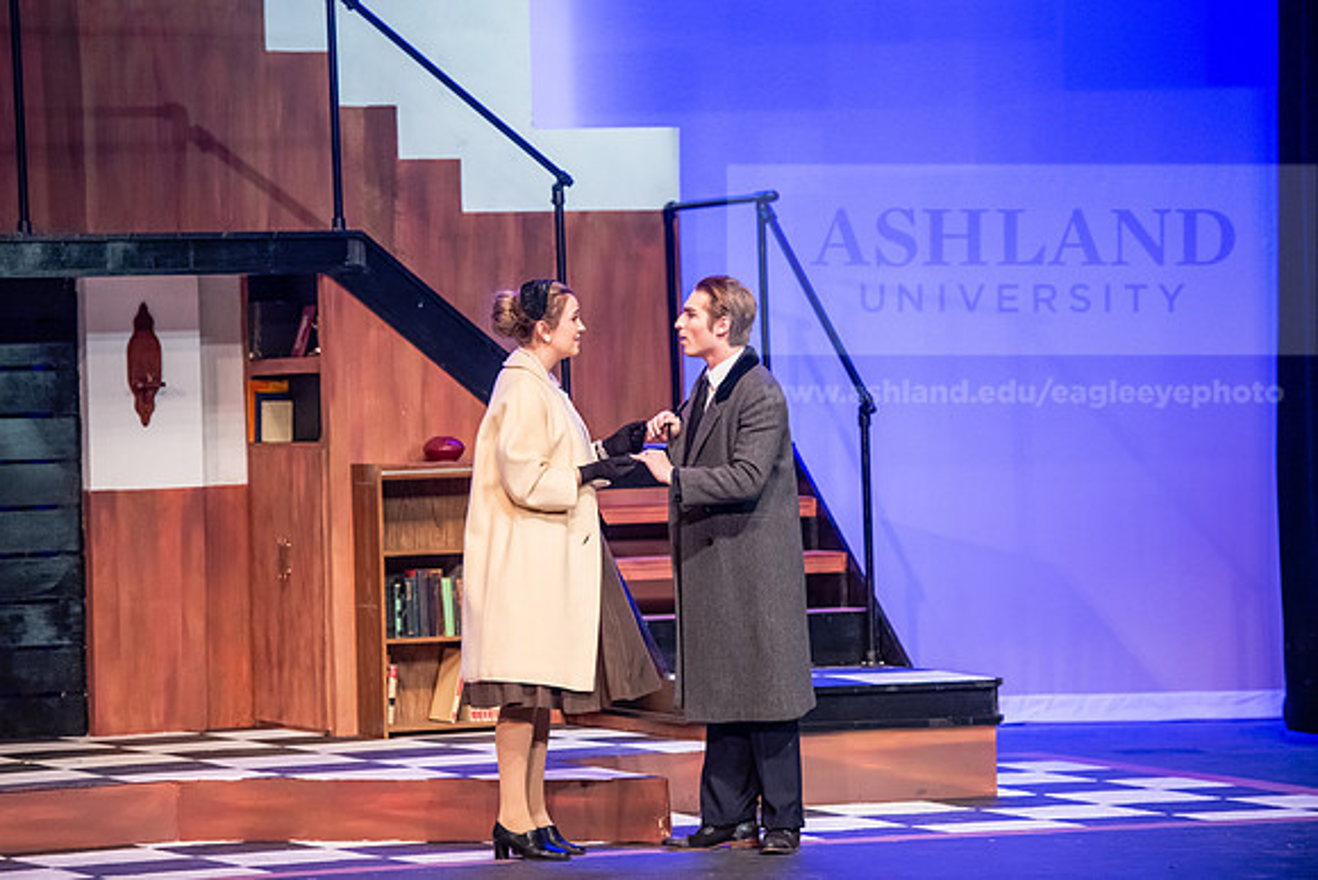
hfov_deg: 13.2
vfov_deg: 8.9
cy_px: 440
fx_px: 5676
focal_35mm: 155
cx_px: 659
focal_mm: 155
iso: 3200
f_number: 3.2
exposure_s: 1/200
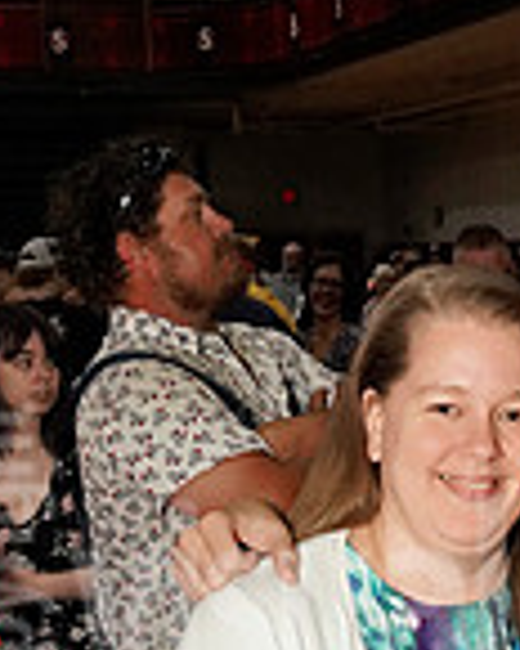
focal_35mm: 105
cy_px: 749
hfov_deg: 14.3
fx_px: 2020
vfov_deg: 17.5
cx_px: 610
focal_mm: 24
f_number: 8
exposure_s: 1/100
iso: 3200
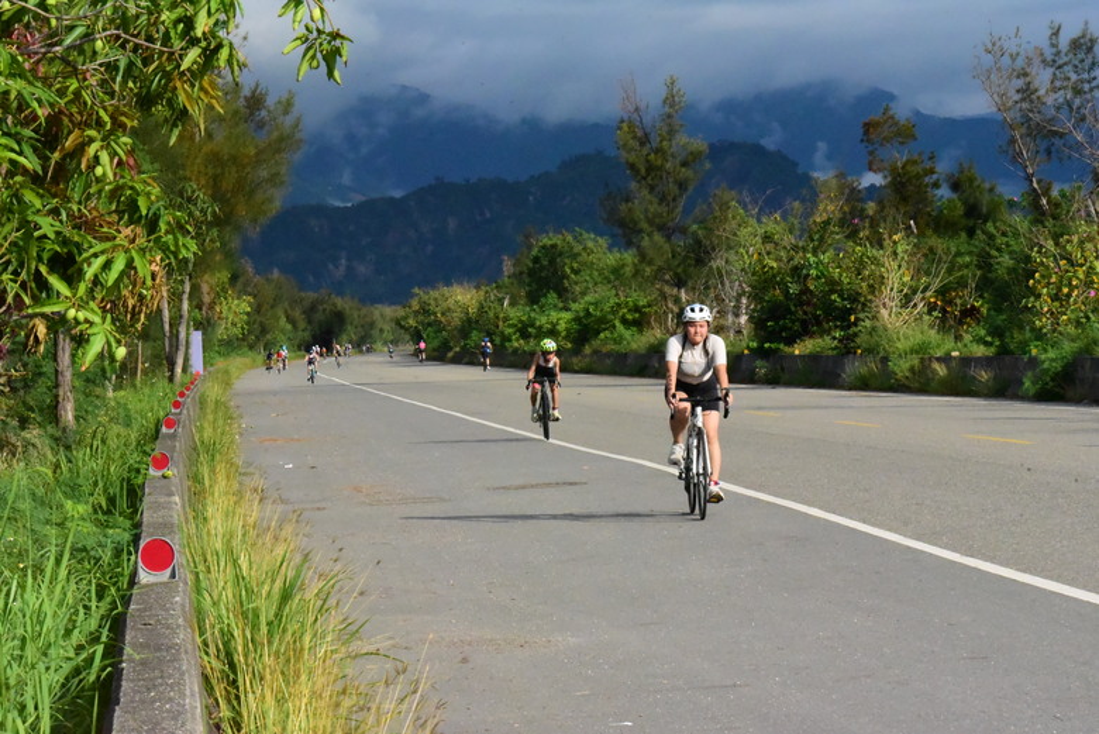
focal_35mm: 130
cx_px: 550
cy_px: 367
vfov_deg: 10.6
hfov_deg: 15.8
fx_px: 3971
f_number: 29
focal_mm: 130
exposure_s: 1/4000
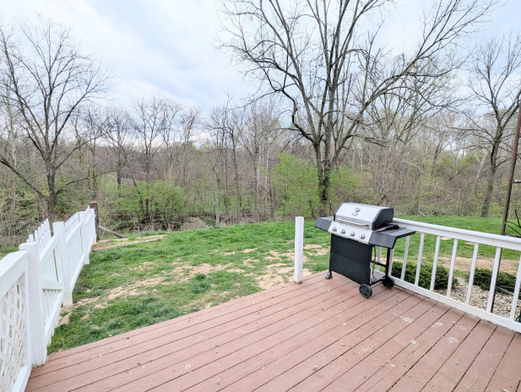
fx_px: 211
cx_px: 274
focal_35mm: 14
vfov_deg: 85.7
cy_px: 204
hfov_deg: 101.9
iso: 47
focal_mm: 1.95
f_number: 2.2
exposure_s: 1/1284
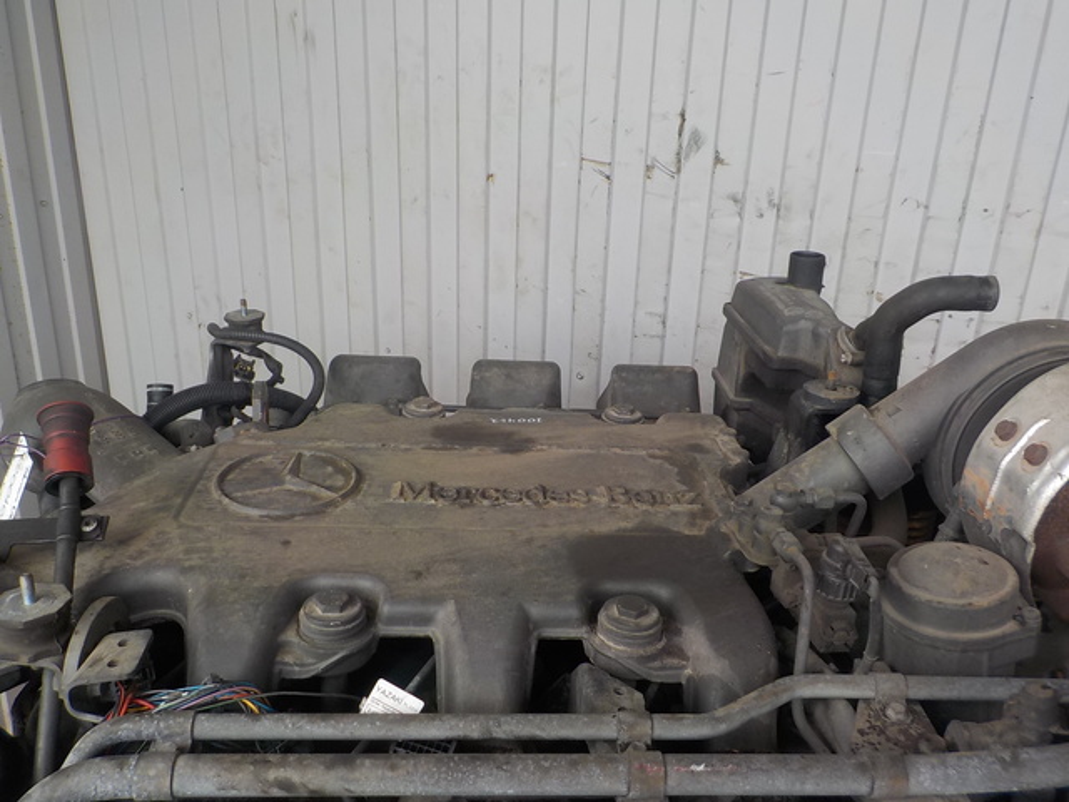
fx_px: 926
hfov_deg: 60.0
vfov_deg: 46.8
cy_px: 401
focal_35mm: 30
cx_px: 534
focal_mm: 4.1
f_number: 3.3
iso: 125
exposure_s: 1/80
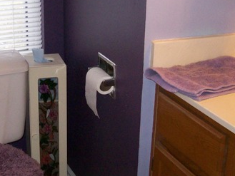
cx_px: 64
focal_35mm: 70
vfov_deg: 20.9
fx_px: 475
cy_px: 46
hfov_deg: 27.4
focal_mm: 6
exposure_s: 1/64
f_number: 2.7
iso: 200
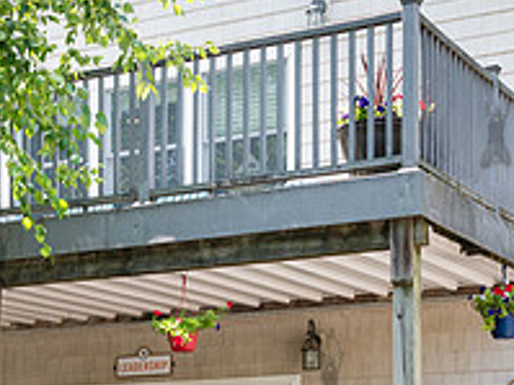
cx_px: -5
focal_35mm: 101
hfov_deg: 18.9
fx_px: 1499
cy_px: 496
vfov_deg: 14.1
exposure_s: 1/320
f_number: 4.5
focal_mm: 36
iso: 400
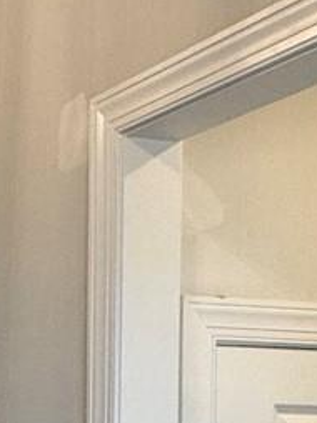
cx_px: -287
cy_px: 488
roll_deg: -1.1
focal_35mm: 113
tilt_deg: +1.2
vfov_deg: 16.8
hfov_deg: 11.9
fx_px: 1382
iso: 100
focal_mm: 2.22
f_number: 2.2
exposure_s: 1/120
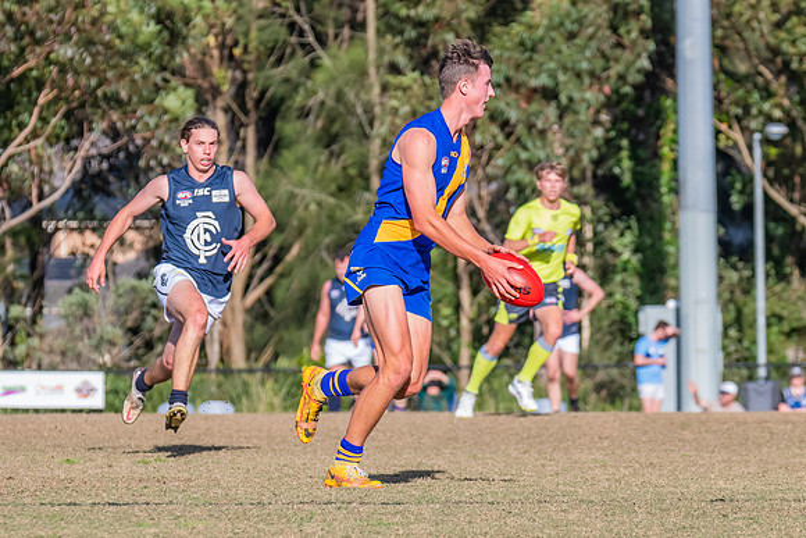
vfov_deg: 3.4
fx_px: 8953
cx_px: 381
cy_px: 314
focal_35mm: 400
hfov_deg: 5.2
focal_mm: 240
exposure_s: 1/2000
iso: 800
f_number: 8
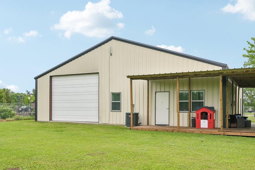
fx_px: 227
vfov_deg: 41.0
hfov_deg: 58.5
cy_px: 98
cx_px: 144
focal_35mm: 32
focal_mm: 26
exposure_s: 1/500
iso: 400
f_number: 8
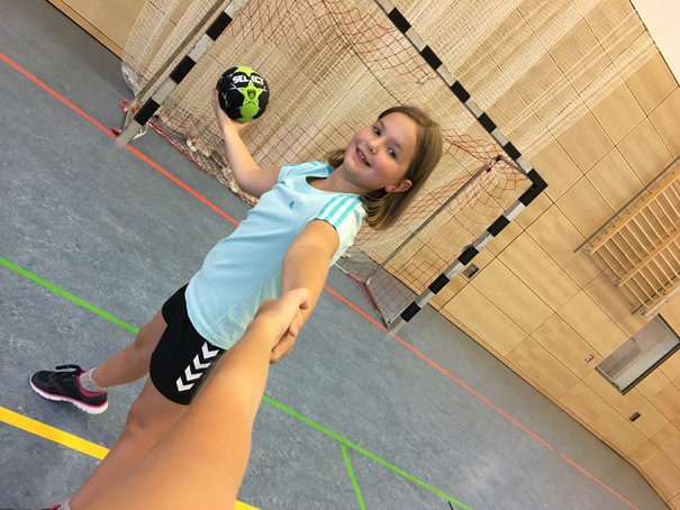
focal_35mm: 29
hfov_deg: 61.6
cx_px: 340
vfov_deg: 48.2
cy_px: 255
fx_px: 570
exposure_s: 1/17
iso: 40
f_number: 2.2
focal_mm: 4.15
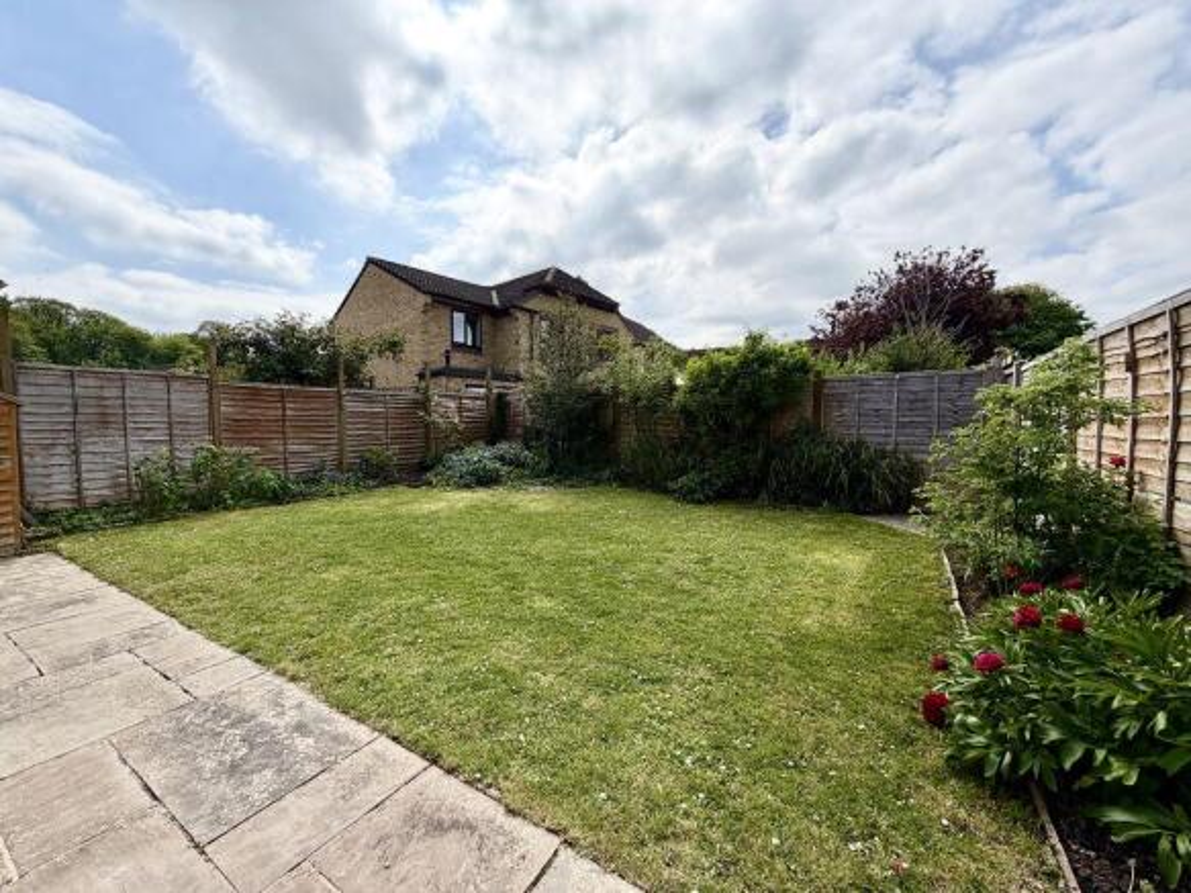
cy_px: 446
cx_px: 596
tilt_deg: -2.7
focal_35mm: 14
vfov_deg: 85.7
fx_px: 482
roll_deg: -0.3
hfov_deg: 102.1
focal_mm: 2.22
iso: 20
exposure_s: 1/1656
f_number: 2.2
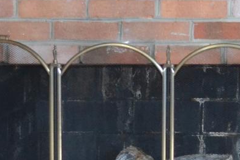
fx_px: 1359
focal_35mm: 204
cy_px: 89
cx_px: 243
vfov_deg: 6.7
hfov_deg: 10.0
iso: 1600
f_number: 4.2
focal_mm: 26
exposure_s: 1/60
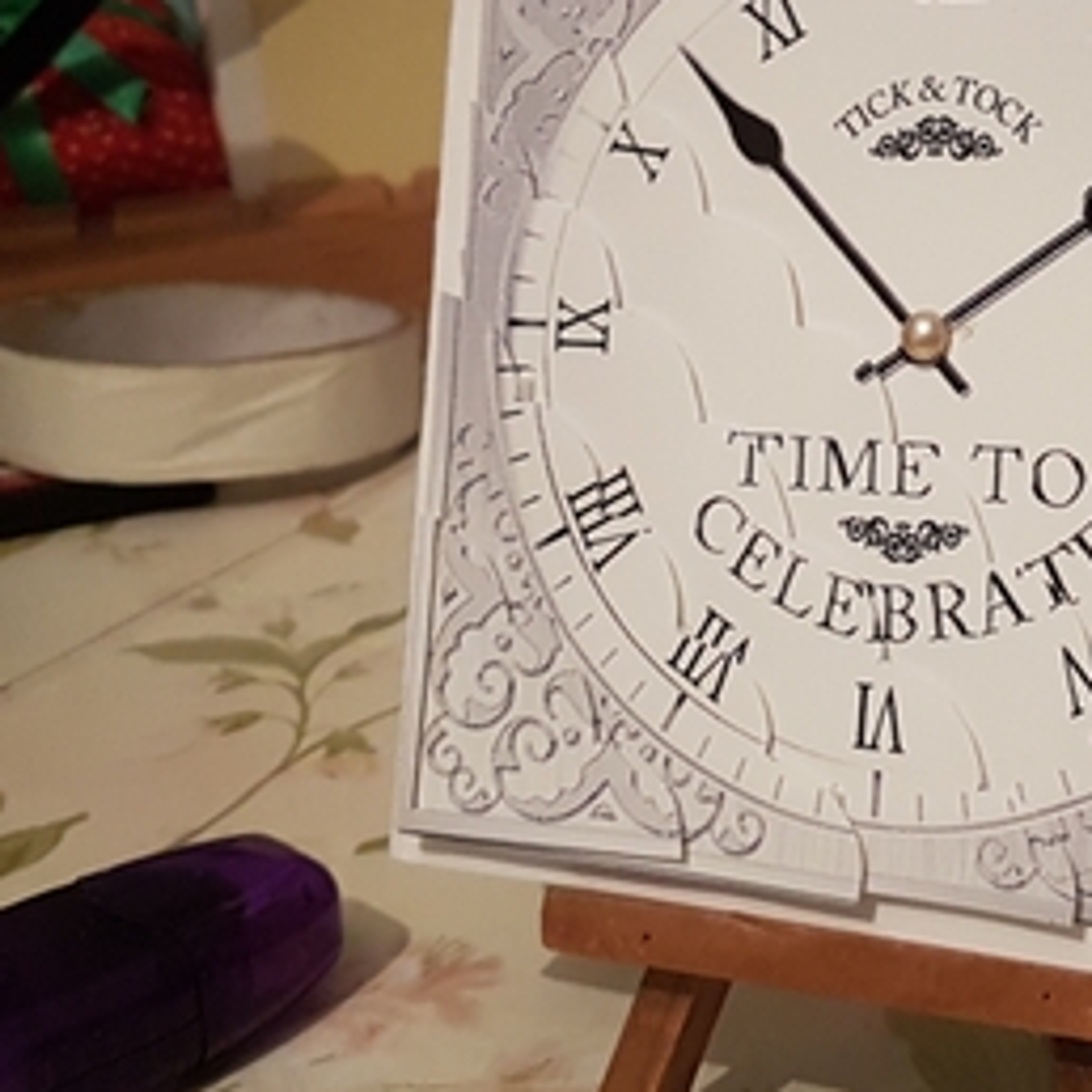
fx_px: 1428
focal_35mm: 40
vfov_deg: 41.4
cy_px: 383
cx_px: 893
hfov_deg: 40.0
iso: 250
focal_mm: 4.2
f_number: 1.7
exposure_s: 1/13
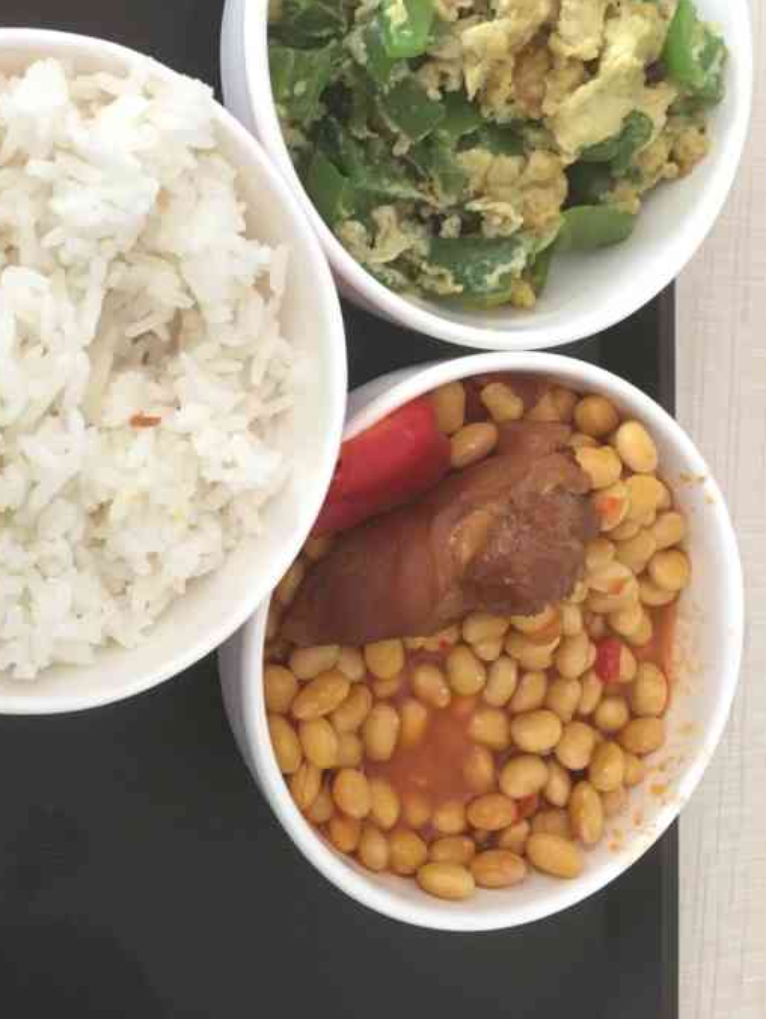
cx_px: 243
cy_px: 338
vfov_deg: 46.0
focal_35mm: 40
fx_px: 1179
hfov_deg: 35.6
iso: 160
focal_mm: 4.15
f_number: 2.2
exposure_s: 1/33
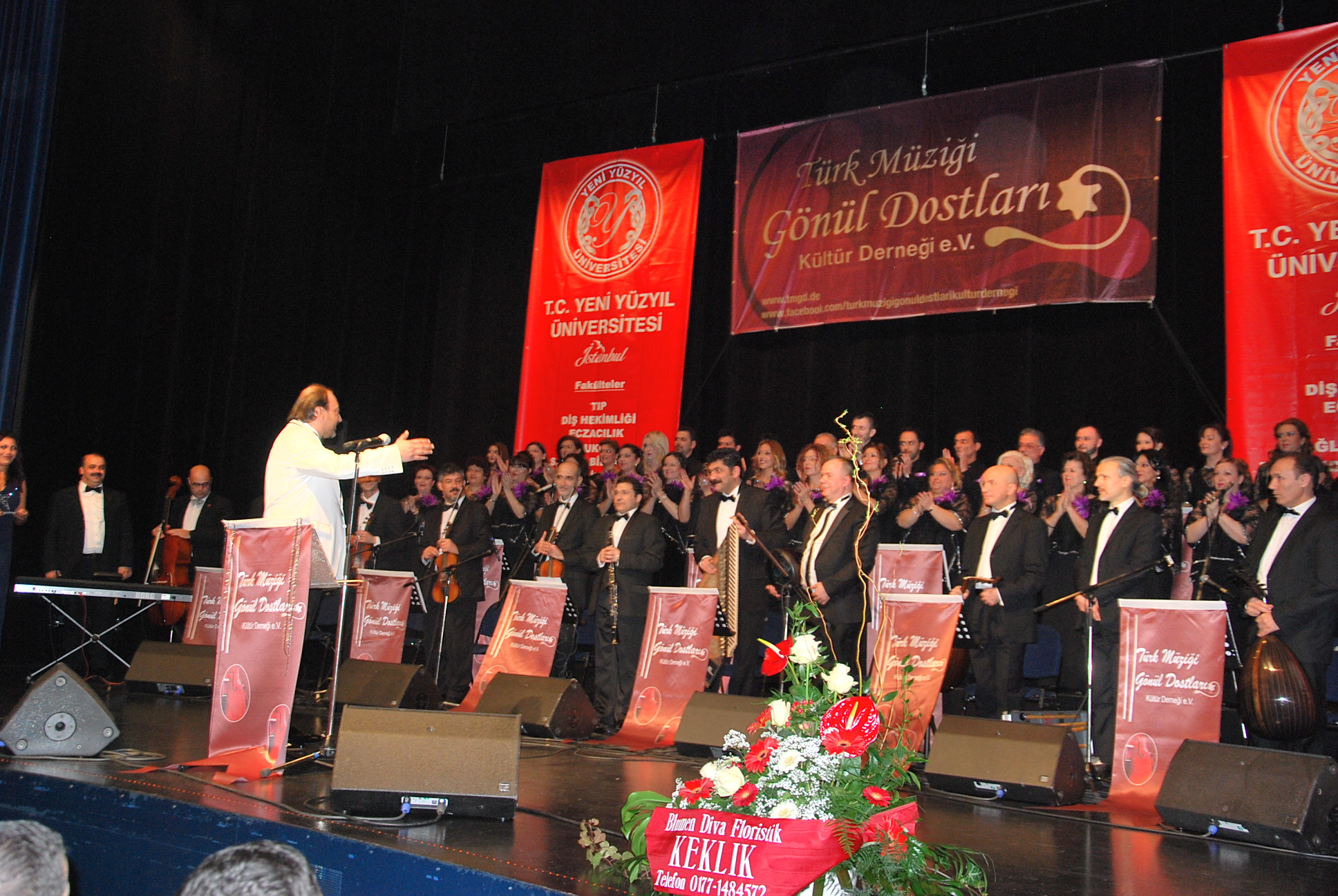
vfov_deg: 37.0
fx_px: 1340
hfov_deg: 53.1
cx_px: 669
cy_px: 448
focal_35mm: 36
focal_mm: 24
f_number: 4
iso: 360
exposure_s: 1/60
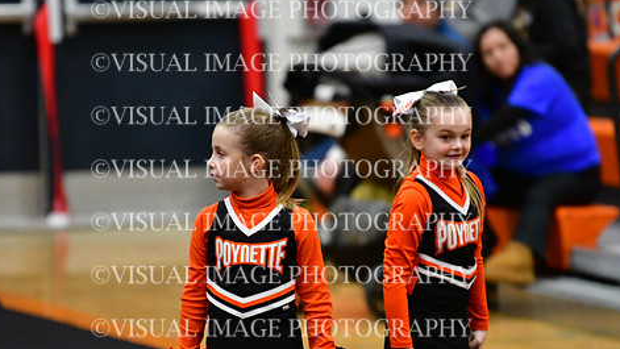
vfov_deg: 3.1
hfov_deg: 5.6
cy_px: 248
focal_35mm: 387
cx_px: 282
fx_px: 6363
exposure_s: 1/800
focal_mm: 200
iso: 4000
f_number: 2.8
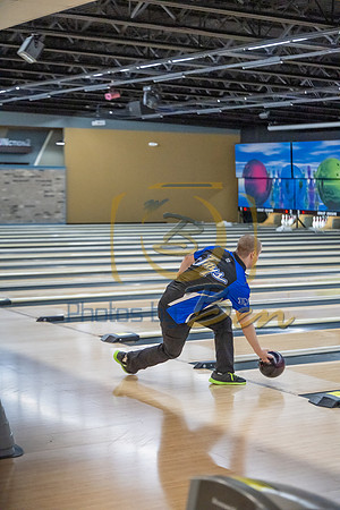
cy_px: 255
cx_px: 170
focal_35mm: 72
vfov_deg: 28.1
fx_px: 1020
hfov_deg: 18.9
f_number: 2.8
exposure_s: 1/800
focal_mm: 72
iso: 4000
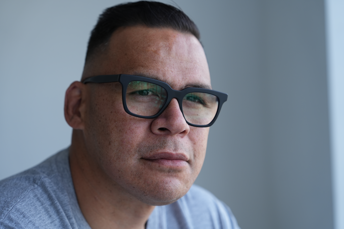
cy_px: 114
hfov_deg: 33.4
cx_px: 172
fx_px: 573
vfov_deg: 22.6
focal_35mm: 60
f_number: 2.8
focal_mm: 60
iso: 400
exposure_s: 1/640
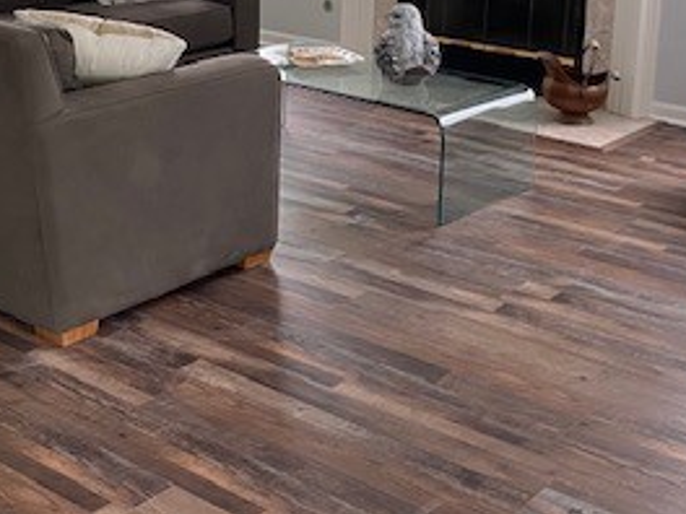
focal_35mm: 63
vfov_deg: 22.8
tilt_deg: -13.2
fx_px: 1248
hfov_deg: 30.7
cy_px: 62
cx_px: 304
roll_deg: -1.1
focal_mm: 4.25
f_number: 1.8
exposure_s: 1/60
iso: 200
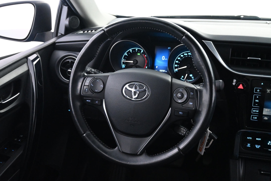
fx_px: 299
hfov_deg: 48.7
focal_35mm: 40
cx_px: 136
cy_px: 90
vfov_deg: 33.6
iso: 4500
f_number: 4.5
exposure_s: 1/40
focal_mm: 26.5
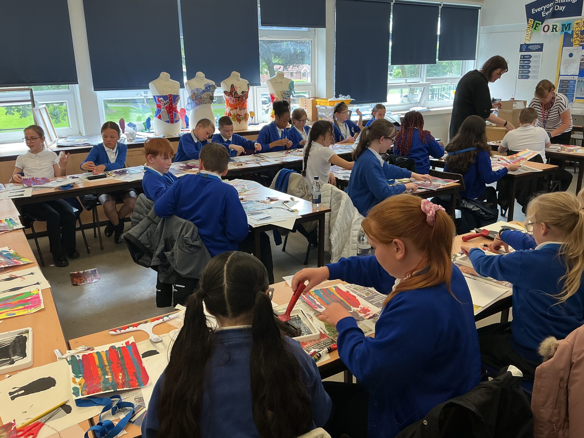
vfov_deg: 48.2
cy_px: 219
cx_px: 292
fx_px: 489
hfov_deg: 61.7
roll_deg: +1.7
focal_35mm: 29
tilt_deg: -16.2
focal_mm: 3
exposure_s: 1/120
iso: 64
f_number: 1.8
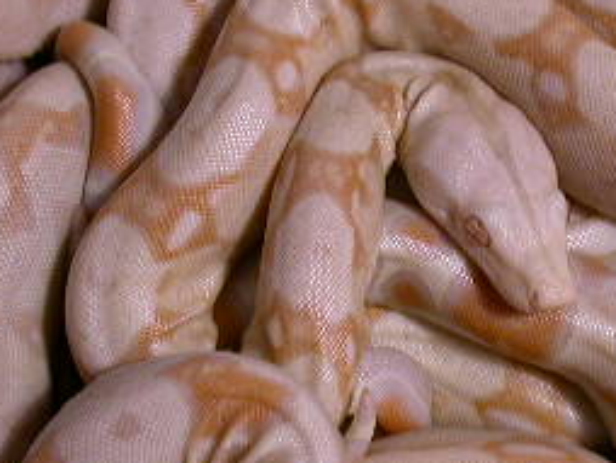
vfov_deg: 9.5
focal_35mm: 156
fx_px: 2779
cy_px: 383
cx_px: 526
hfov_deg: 12.6
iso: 100
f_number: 3.1
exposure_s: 1/86.4
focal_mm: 12.9
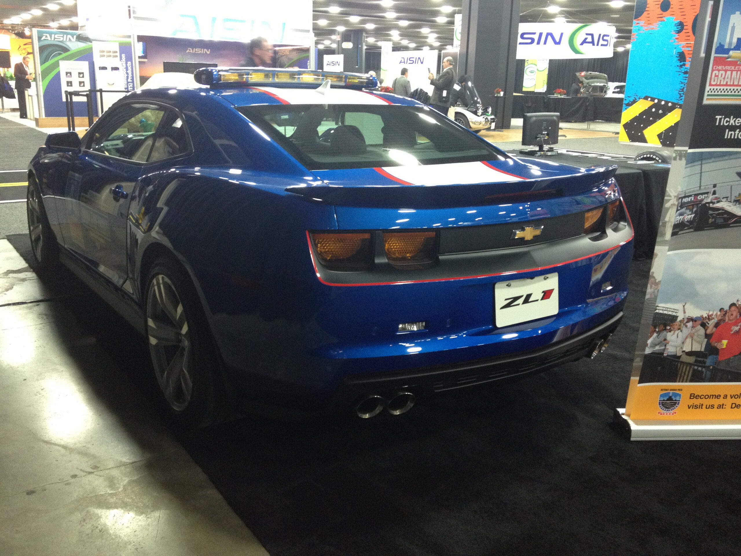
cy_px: 278
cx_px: 370
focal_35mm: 35
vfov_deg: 40.7
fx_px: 749
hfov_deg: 52.6
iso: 200
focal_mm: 4.28
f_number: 2.4
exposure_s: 1/20
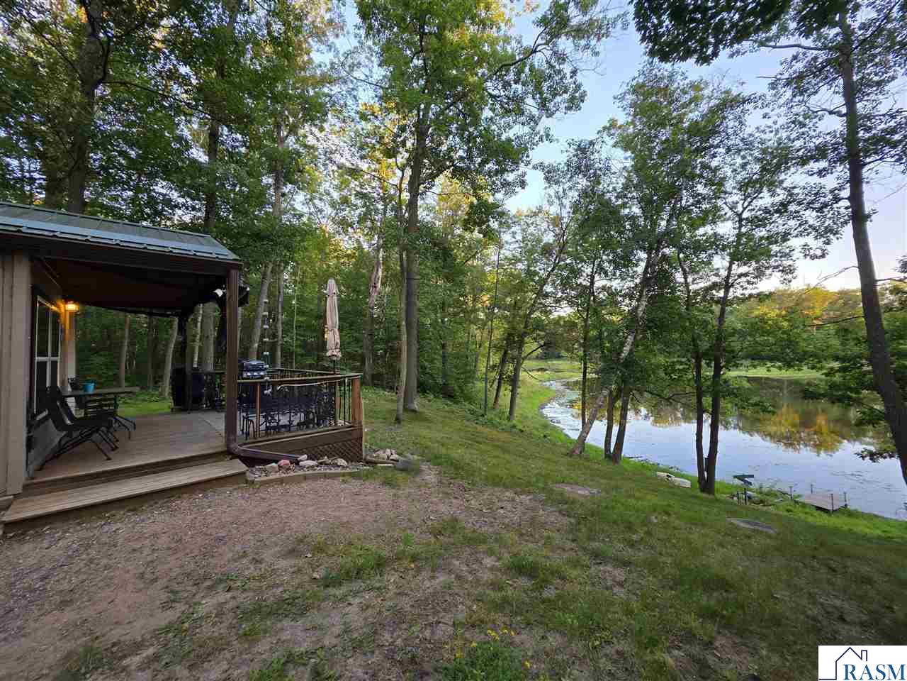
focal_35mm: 13
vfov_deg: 89.9
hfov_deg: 106.2
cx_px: 454
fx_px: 341
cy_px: 340
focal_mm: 2.2
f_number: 1.9
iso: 50
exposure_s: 1/120
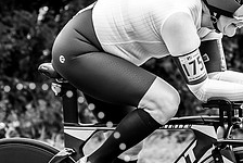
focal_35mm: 342
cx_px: 199
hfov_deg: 6.0
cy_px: 82
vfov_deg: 4.0
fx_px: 2311
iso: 640
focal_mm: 84
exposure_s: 1/1000
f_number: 4
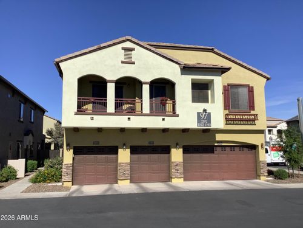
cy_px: 114
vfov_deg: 45.4
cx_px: 152
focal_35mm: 31
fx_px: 271
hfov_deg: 58.4
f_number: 2.4
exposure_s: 1/2469
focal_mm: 3.3
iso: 25
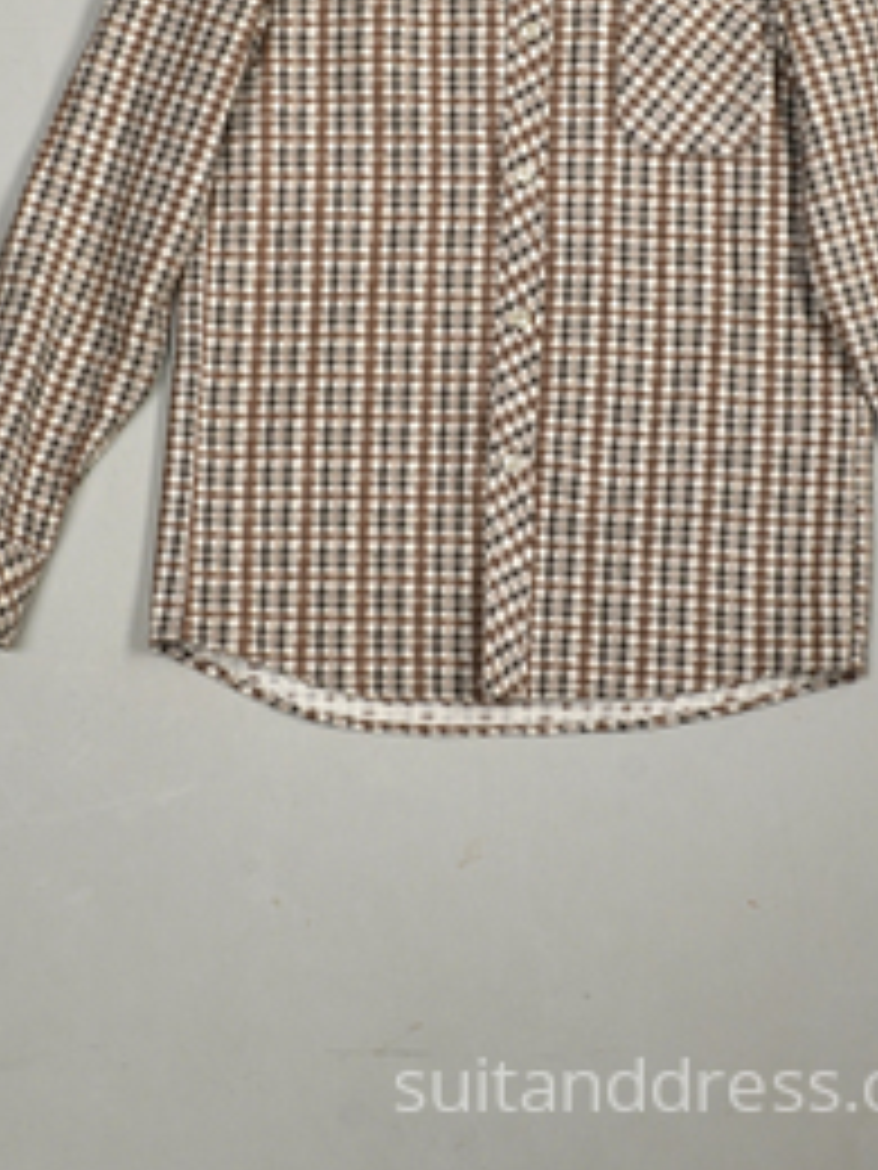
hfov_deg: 21.3
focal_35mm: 69
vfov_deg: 27.8
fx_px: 2333
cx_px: 498
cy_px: 322
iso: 400
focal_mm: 32
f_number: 10
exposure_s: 1/40
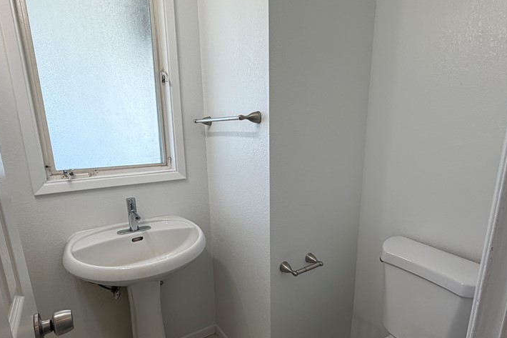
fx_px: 296
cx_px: 265
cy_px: 201
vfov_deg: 59.0
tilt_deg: -15.0
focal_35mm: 21
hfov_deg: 81.2
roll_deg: +0.5
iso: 100
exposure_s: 1/120
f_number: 2.2
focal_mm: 2.22
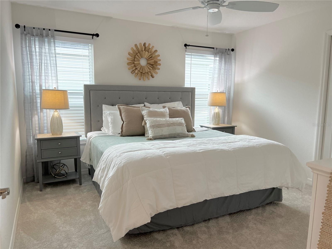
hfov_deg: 67.3
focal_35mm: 26
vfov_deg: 53.1
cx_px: 166
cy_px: 124
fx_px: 249
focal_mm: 5.7
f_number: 1.5
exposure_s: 1/120
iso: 100
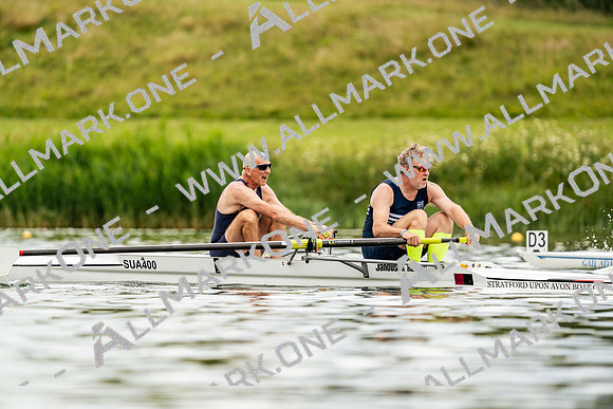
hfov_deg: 3.8
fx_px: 9316
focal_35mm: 547
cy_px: 204
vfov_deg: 2.5
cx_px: 306
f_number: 6.3
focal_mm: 547
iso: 500
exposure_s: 1/2000
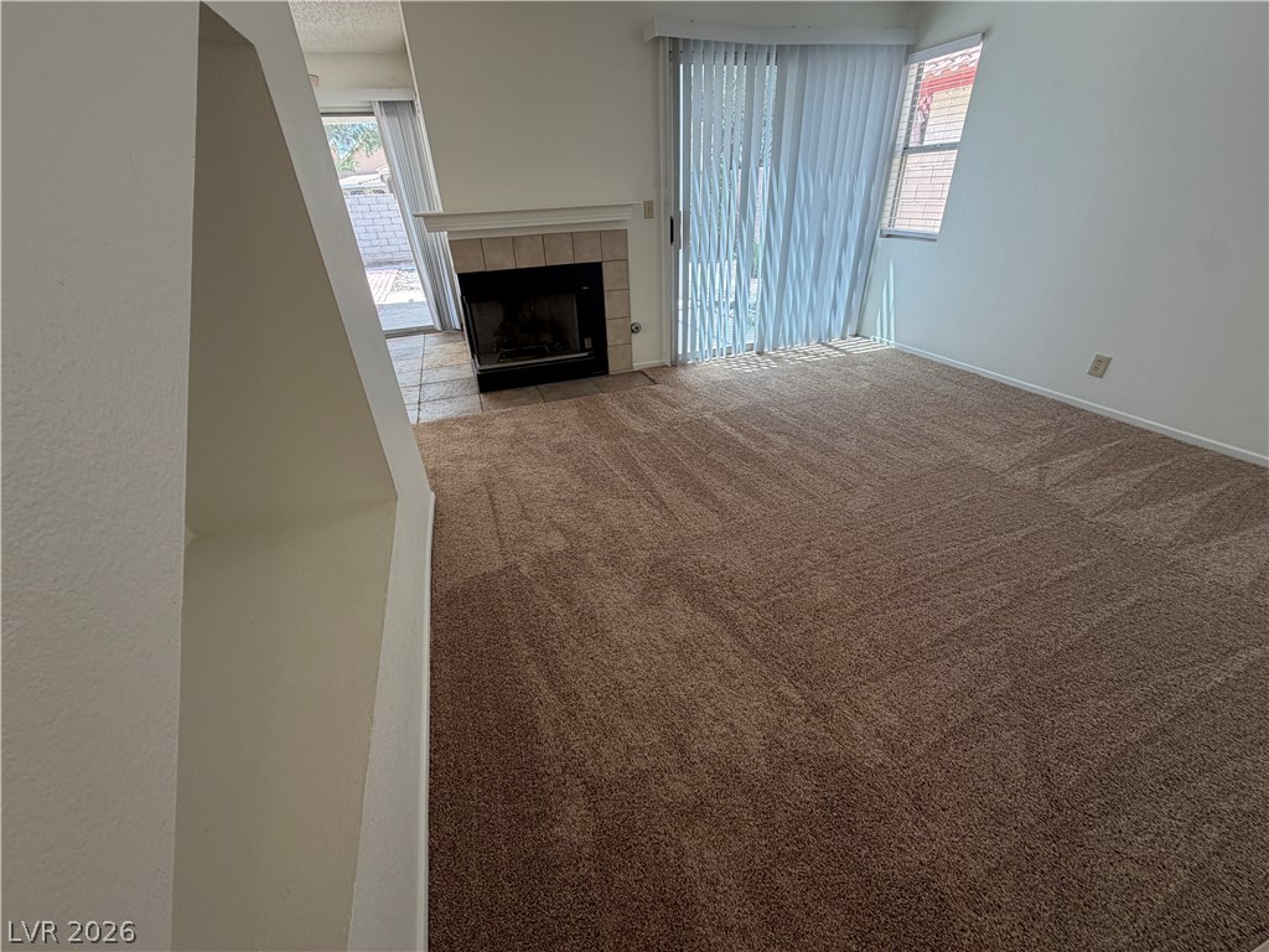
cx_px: 634
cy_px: 476
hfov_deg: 102.1
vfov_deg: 85.7
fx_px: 513
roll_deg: +3.5
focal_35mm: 14
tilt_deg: -29.7
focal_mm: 2.22
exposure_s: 1/120
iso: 100
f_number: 2.2
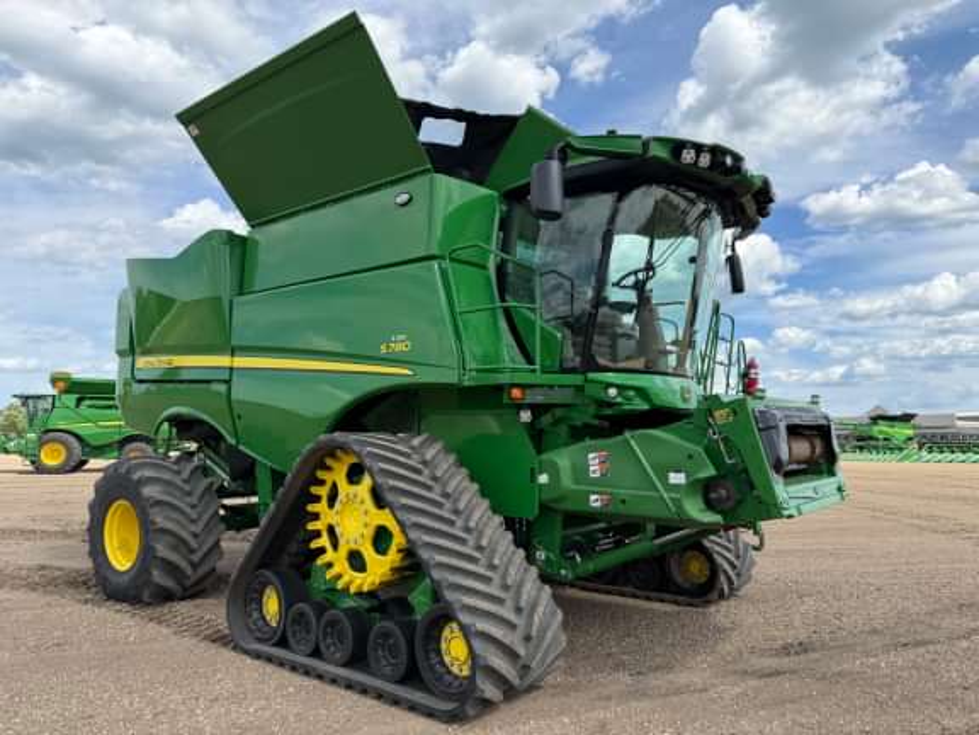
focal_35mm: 24
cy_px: 368
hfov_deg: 71.6
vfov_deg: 56.8
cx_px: 490
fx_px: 679
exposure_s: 1/3584
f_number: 1.78
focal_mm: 6.76
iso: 80
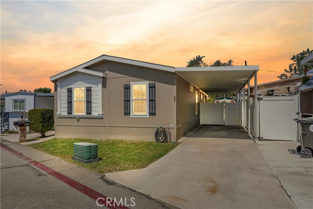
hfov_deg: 78.6
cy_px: 104
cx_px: 156
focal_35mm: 22
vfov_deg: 57.3
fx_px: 191
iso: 100
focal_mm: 22
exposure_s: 1/160
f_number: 13
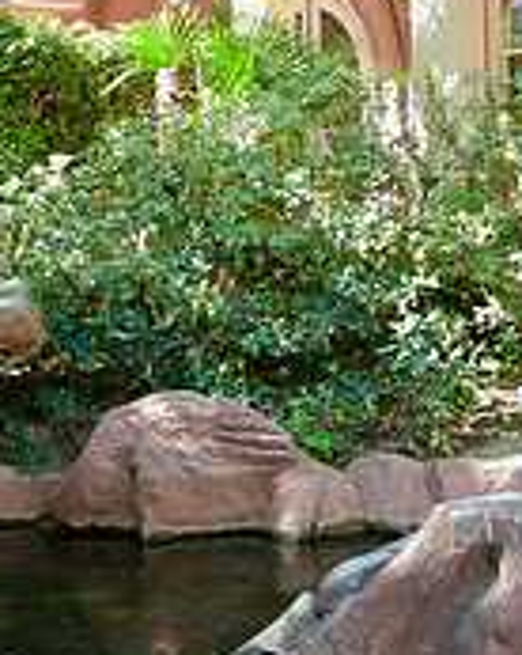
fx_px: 1722
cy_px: 72
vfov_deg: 21.1
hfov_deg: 17.2
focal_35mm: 89
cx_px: 246
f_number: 3
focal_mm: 5.8
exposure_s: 1/30
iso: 50
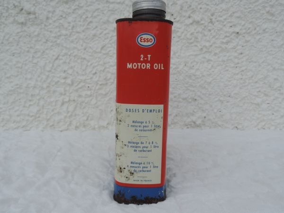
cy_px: 106
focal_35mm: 30
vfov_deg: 46.8
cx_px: 142
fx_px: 246
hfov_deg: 60.0
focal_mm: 5.3
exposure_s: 1/400
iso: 80
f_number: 3.1
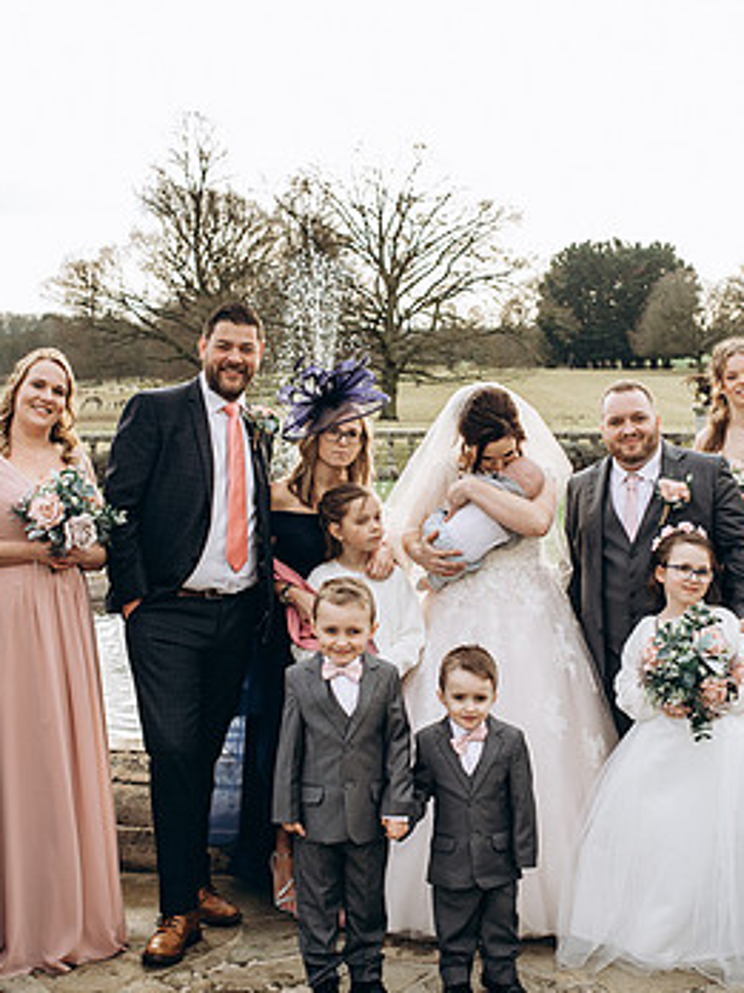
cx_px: 399
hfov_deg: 25.2
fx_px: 1662
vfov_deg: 33.2
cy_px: 516
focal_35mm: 58
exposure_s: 1/250
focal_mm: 35
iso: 160
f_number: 4.5
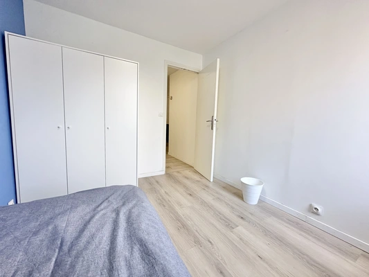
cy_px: 138
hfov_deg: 102.1
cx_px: 184
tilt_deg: -5.7
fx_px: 149
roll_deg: -1.6
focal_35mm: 14
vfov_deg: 85.7
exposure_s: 1/100
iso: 160
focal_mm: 2.22
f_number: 2.2
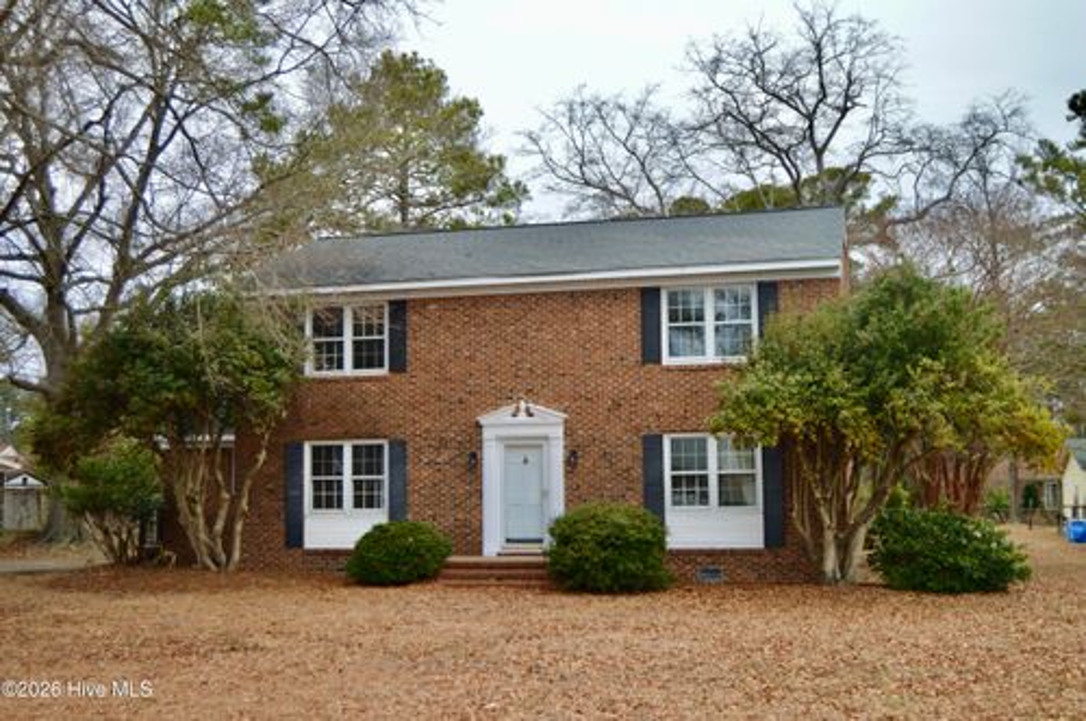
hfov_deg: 46.5
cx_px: 543
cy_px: 360
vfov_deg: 31.8
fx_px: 1265
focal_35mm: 42
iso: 100
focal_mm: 28
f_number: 4
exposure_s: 1/200
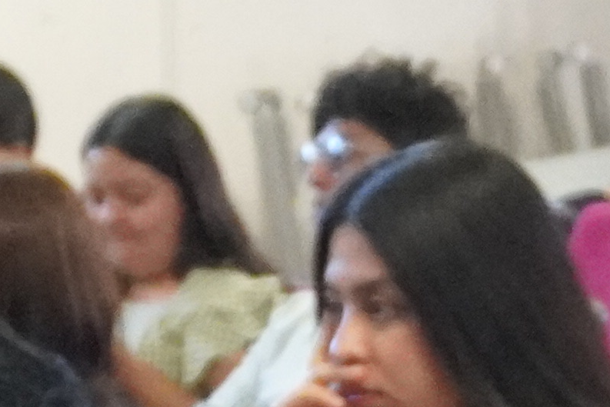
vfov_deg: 5.8
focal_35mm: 227
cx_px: 656
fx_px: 3847
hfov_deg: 9.0
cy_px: 942
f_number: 4
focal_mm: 20
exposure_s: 1/125
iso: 6400
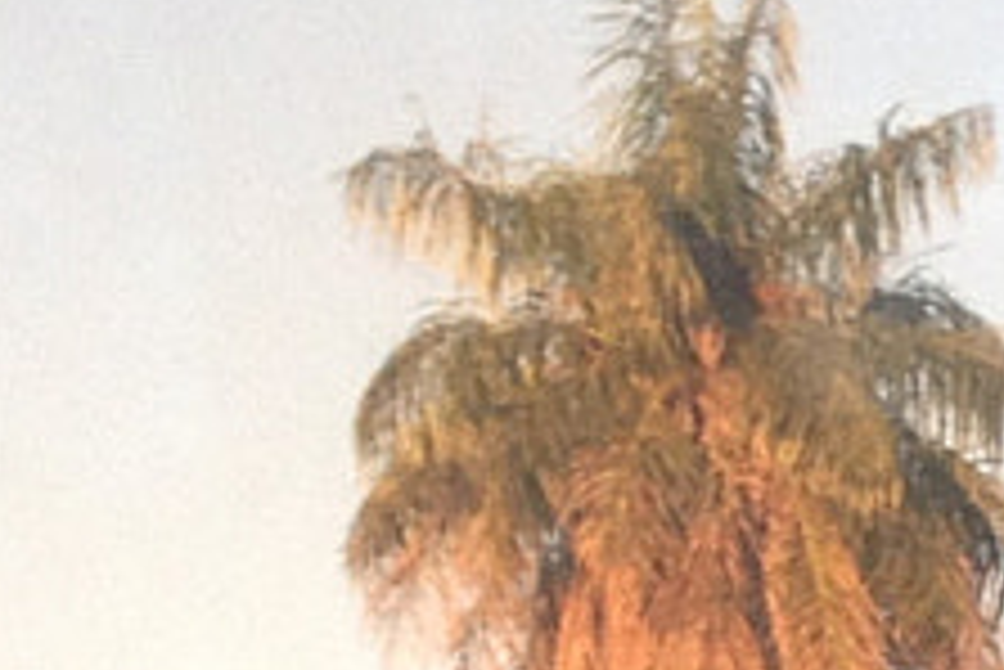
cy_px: 2235
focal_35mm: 246
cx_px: 2422
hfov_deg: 7.8
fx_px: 6865
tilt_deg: -2.6
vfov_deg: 5.2
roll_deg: -1.3
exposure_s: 1/120
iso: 80
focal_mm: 4.12
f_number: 2.4
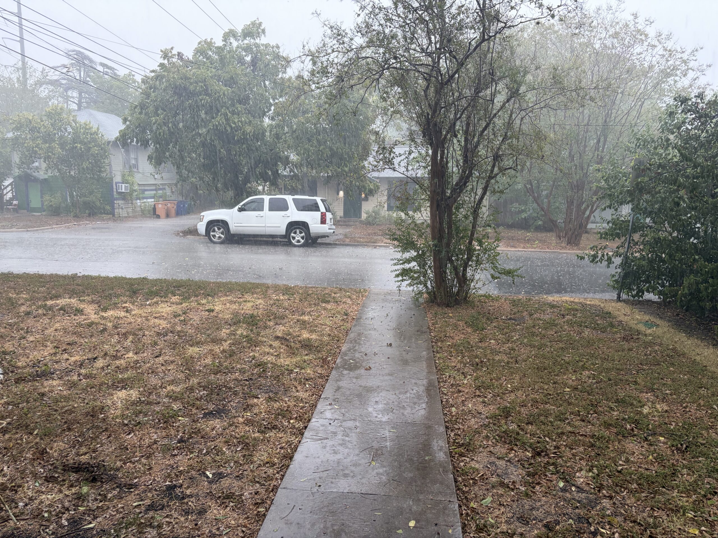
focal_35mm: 26
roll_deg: -0.5
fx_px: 539
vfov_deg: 53.1
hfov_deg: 67.3
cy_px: 269
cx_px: 359
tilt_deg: -8.1
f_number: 1.6
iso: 125
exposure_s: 1/104
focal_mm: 5.96
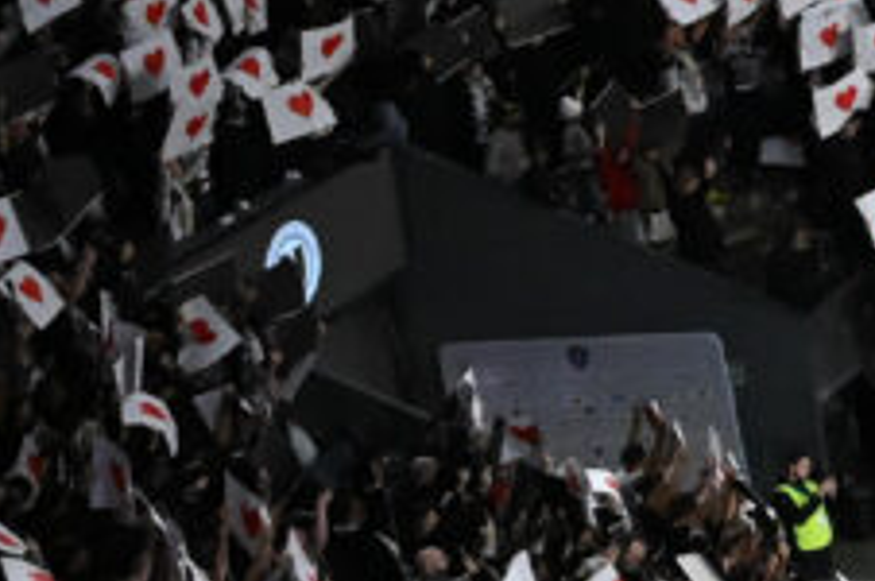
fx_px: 4514
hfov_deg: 9.1
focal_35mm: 186
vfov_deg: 7.2
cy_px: -370
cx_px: 2548
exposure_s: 1/800
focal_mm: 30
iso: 4000
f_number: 5.6
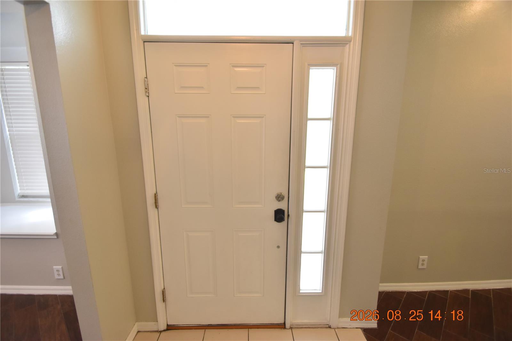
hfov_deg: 100.4
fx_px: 213
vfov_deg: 77.3
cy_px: 170
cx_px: 256
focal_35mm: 15
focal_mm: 10
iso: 800
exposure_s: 1/60
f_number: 4
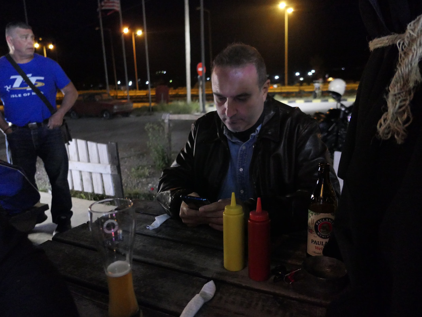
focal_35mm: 26
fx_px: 317
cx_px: 211
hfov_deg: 67.3
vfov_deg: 53.1
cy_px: 158
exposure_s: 1/80
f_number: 1.4
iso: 3200
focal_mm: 8.8
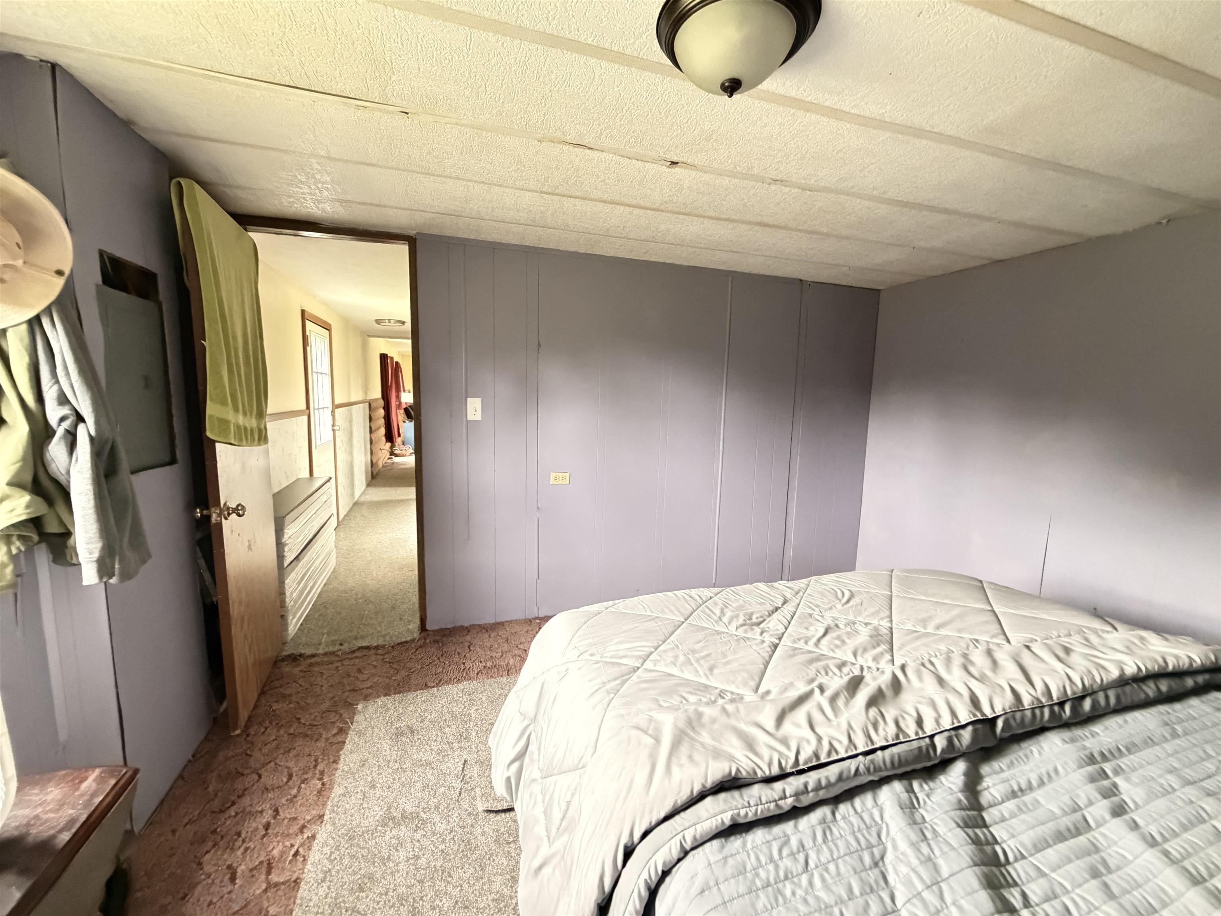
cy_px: 458
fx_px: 494
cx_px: 610
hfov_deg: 102.1
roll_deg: -0.4
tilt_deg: -6.8
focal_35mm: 14
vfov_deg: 85.7
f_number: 2.2
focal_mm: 2.22
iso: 1250
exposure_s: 1/51
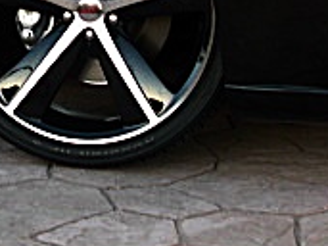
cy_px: -71
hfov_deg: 14.4
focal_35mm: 135
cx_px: 17
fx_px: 1278
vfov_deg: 10.7
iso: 100
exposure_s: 1/60
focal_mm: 6.3
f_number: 2.8
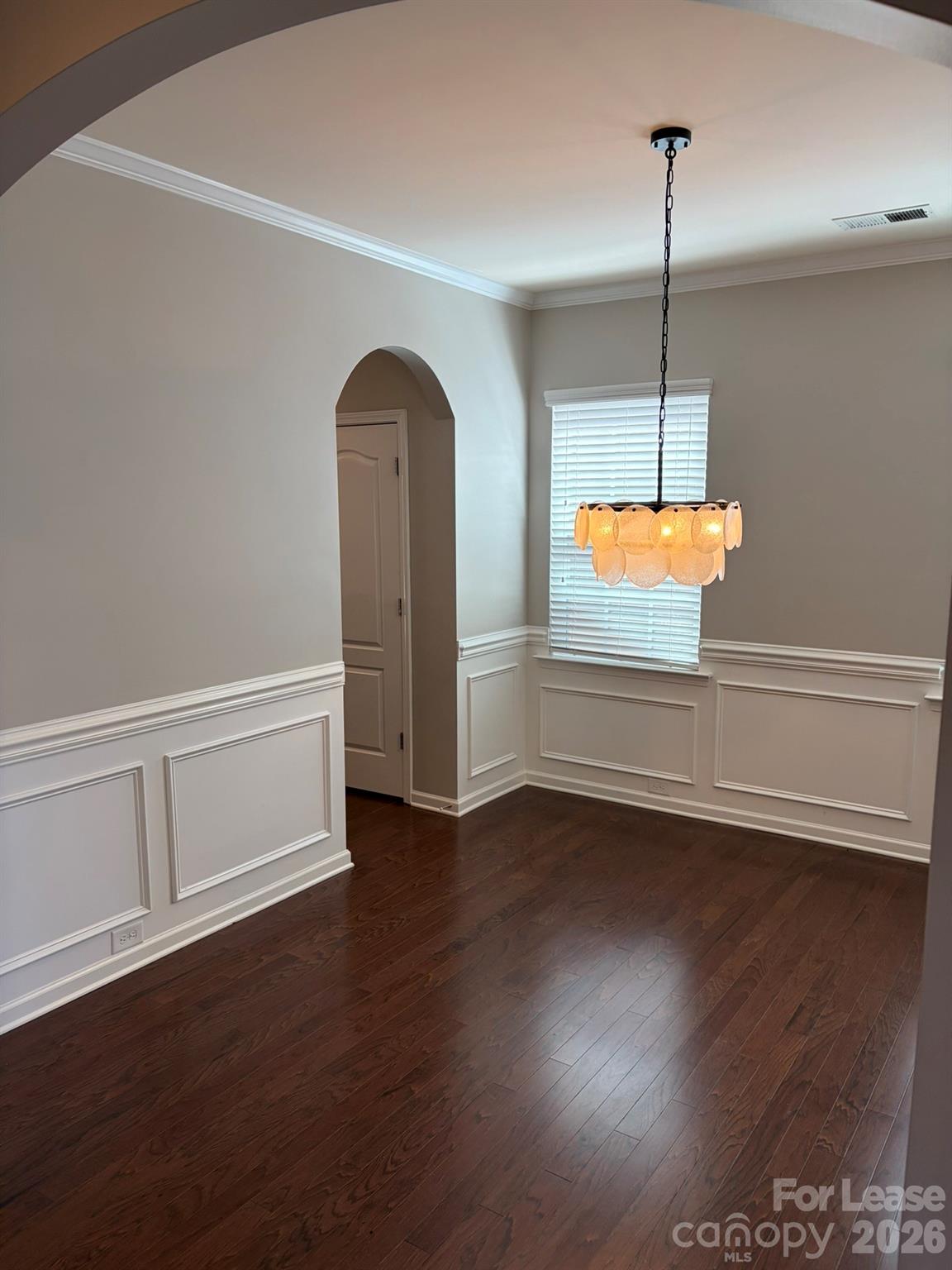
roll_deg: +0.0
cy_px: 635
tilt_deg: -8.9
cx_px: 476
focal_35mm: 26
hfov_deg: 53.1
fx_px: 953
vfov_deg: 67.3
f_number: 1.6
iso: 80
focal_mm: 5.96
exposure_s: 1/167
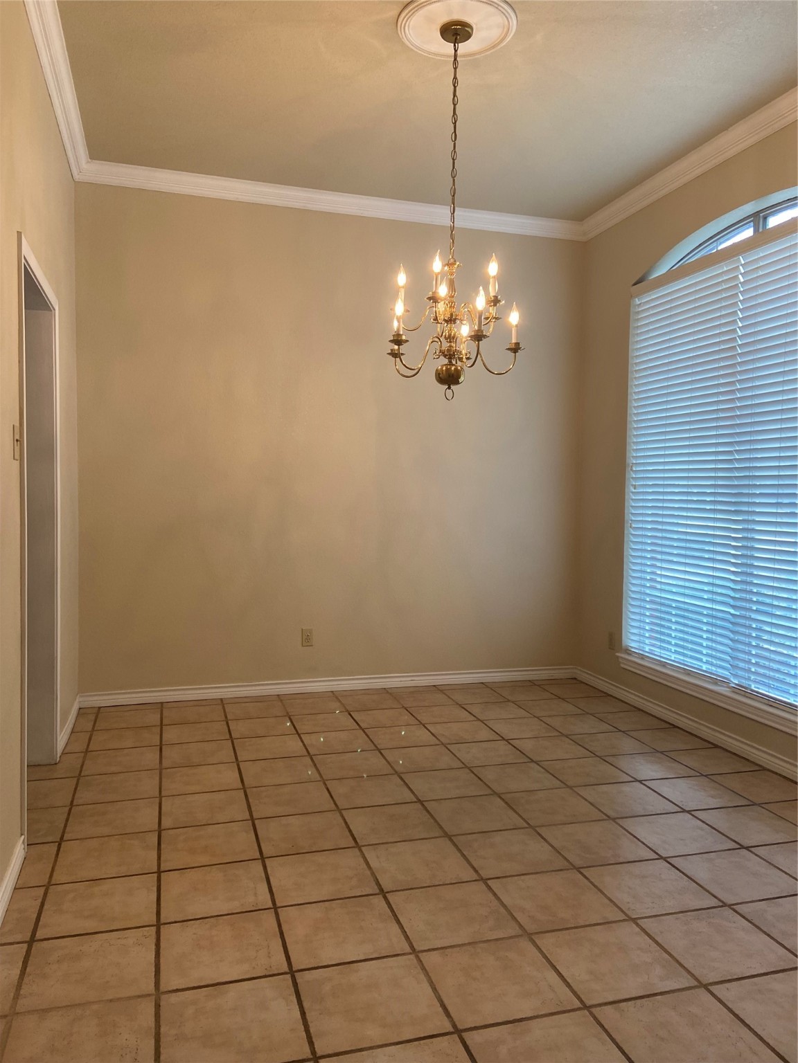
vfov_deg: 67.3
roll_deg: -0.6
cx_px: 399
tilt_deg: -0.7
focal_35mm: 26
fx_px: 799
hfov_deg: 53.1
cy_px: 532
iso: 125
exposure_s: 1/120
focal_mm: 4.25
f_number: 1.8
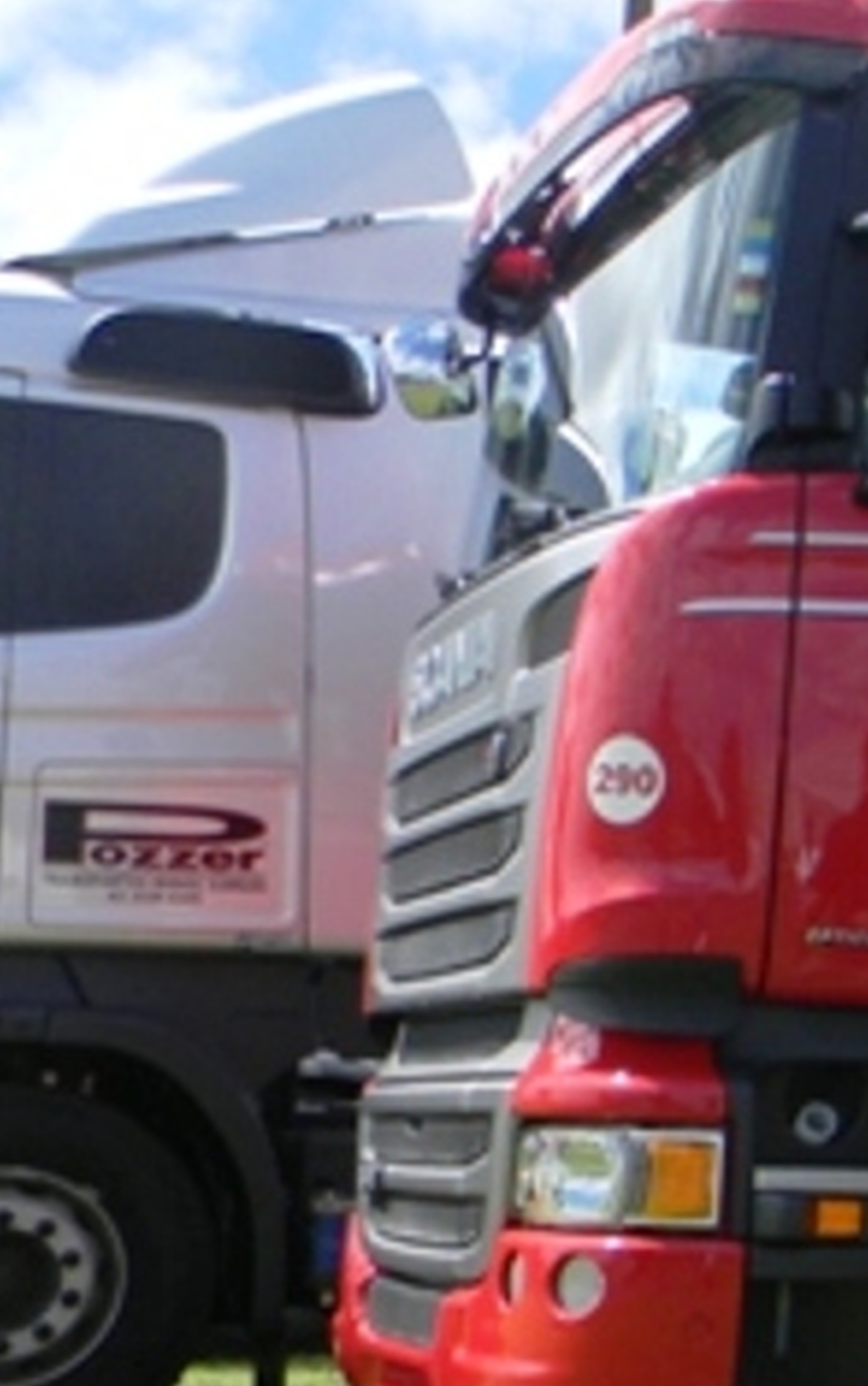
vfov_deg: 25.4
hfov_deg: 13.7
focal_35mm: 81
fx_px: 3060
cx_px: 1747
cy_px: 865
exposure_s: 1/206
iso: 80
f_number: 7
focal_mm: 5
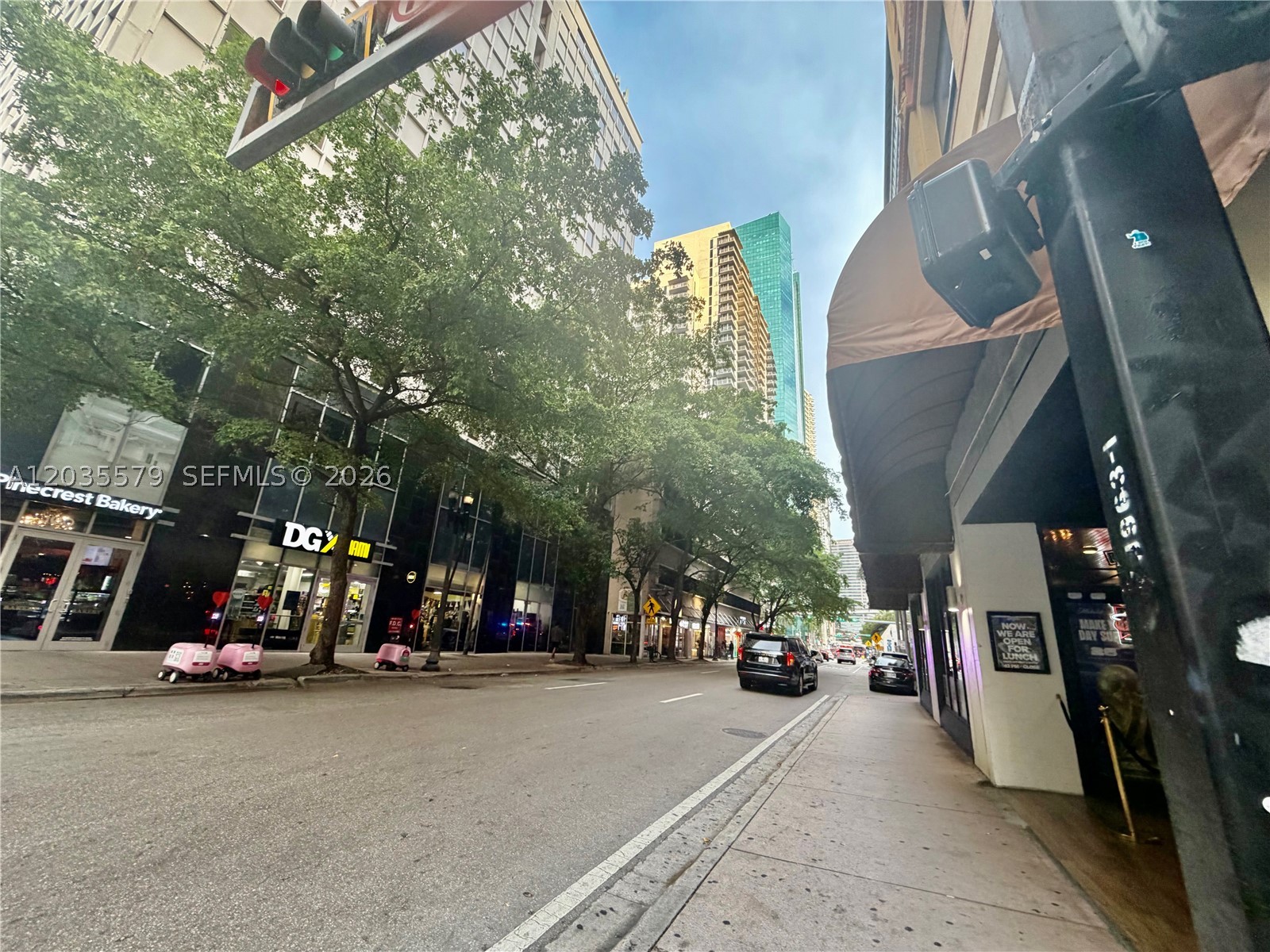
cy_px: 476
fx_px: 514
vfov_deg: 85.7
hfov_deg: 102.1
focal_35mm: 14
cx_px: 635
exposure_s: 1/121
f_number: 2.2
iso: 250
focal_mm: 2.22
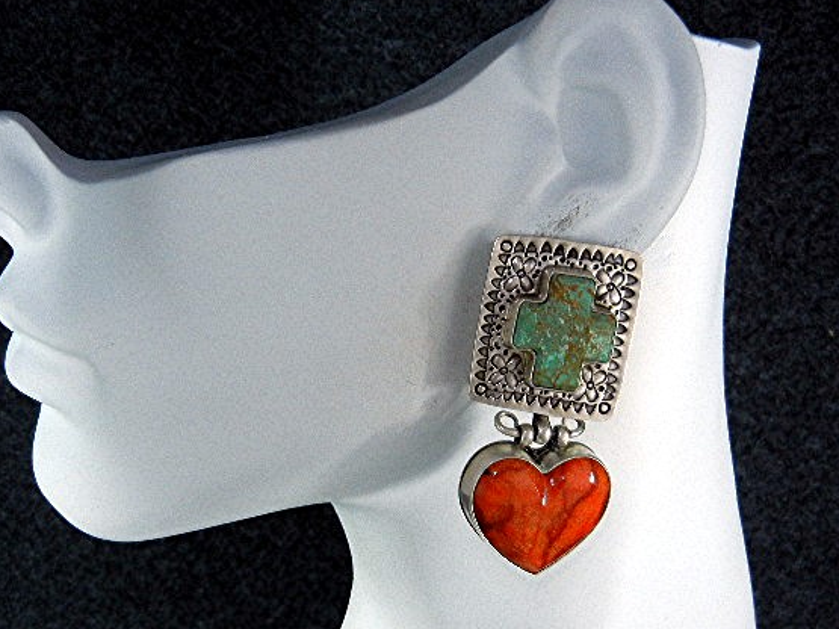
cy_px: 339
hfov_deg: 28.5
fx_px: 1648
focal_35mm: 68
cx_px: 357
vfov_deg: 21.6
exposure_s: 1/35.6
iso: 200
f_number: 4
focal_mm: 10.6
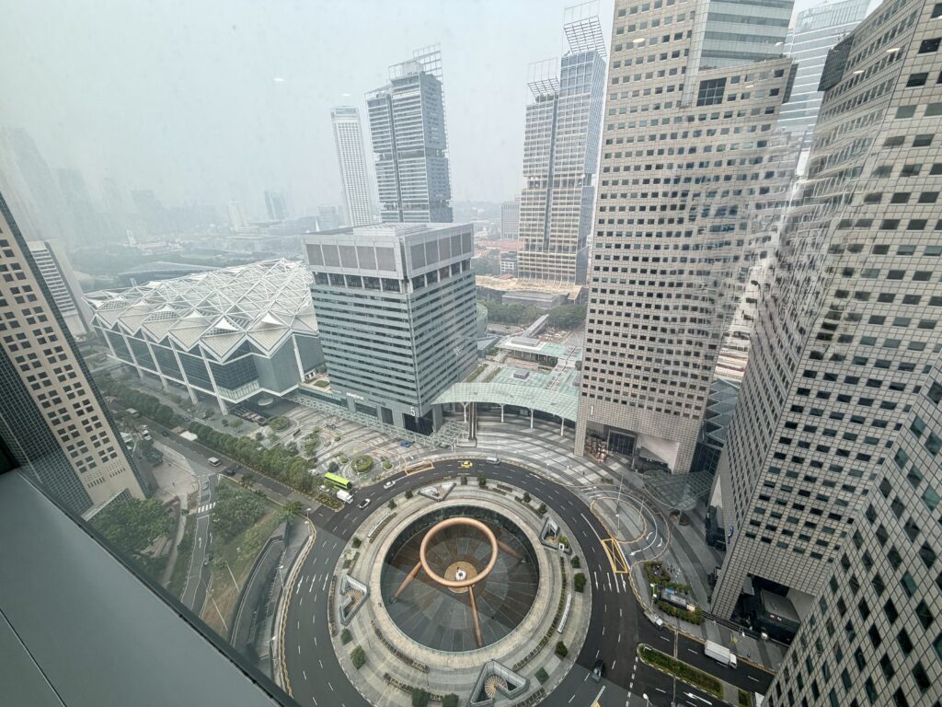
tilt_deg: -23.0
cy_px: 354
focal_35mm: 14
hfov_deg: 102.1
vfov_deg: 85.7
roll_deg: +2.7
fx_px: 381
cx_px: 471
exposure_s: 1/502
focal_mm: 2.22
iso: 64
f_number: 2.2
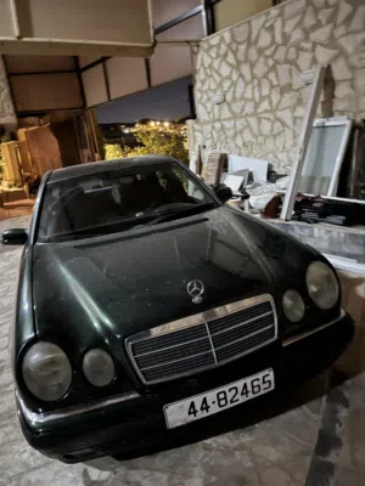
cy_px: 243
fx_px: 366
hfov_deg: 53.1
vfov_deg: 67.3
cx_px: 182
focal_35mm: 26
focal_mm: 5.1
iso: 1000
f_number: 1.6
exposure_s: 1/5
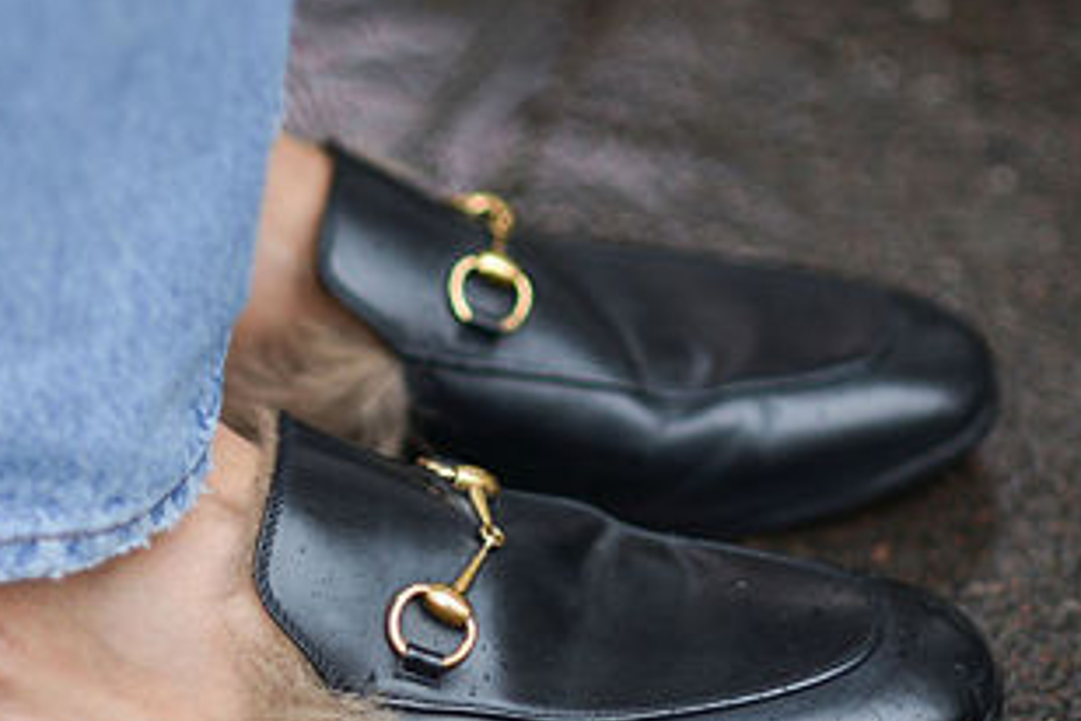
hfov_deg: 10.8
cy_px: 570
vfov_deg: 7.2
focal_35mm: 190
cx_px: 427
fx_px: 5705
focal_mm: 85
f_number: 1.8
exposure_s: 1/200
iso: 100
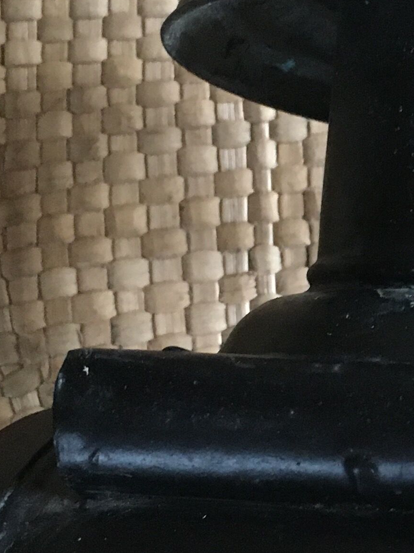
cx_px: 489
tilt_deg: -84.5
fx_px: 1611
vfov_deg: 19.4
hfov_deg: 14.2
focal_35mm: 101
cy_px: 376
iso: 250
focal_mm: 4.15
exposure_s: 1/17
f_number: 2.2
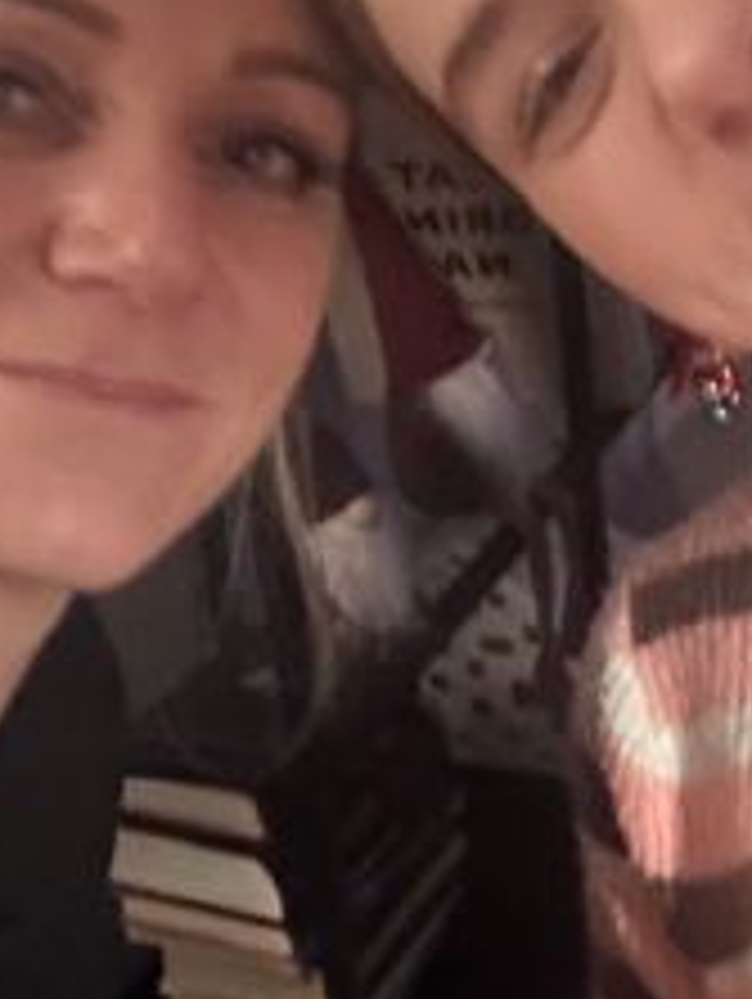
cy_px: 500
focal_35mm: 81
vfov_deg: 24.1
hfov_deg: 18.1
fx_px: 2342
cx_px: 621
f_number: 1.9
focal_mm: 2.69
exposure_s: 1/17
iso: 1000
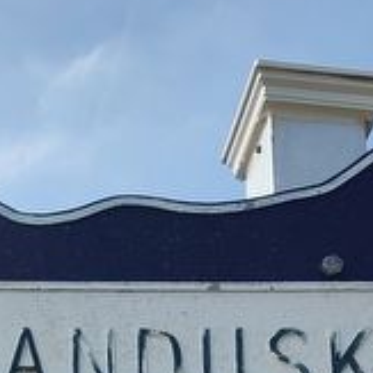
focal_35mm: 100
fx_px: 1219
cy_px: 650
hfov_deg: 16.7
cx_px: -62
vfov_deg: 15.3
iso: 100
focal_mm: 5.56
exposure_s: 1/2150
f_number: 1.8
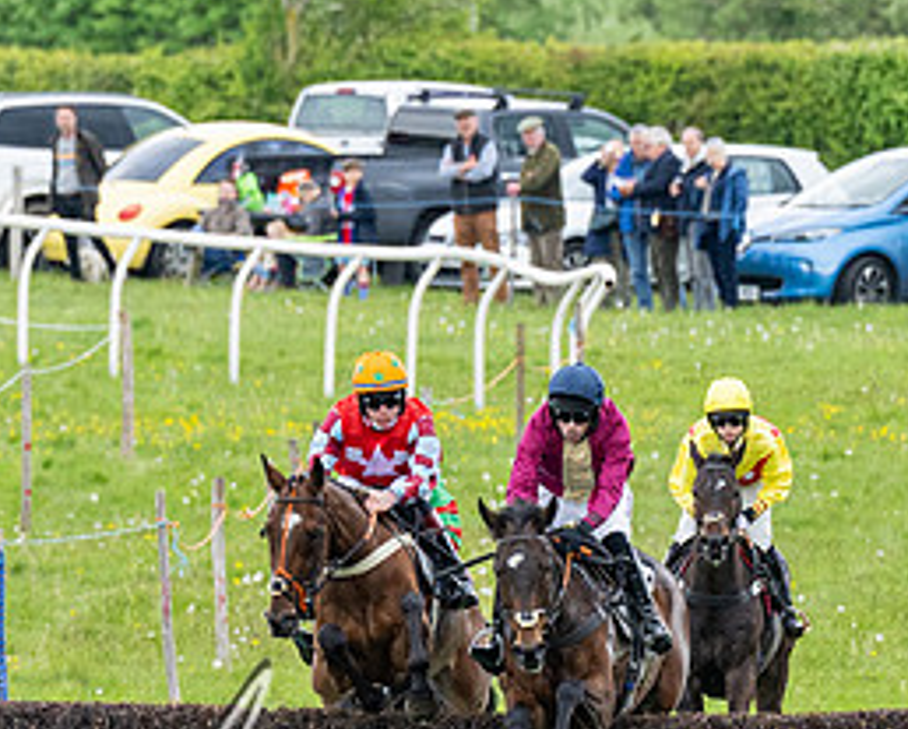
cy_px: 542
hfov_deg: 2.1
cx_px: 489
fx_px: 25074
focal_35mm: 932
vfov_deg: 1.7
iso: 500
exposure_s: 1/800
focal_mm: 200
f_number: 4
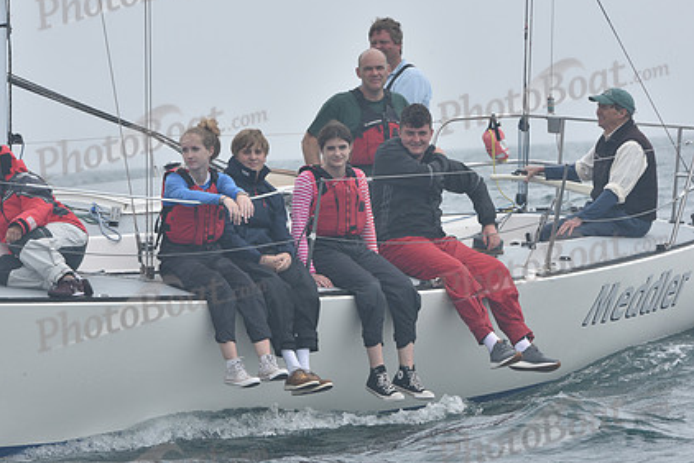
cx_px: 354
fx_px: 4900
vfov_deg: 5.4
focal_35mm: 254
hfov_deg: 8.1
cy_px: 201
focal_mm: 185
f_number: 9
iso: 250
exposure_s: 1/800
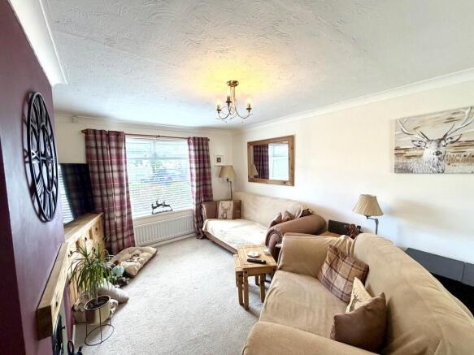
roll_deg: +1.2
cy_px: 178
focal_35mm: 14
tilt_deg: -4.7
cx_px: 237
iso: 160
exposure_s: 1/100
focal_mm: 2.22
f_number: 2.2
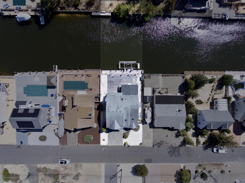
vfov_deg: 65.9
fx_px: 142
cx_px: 122
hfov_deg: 81.8
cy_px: 92
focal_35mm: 20
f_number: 2.8
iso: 100
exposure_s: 1/1522
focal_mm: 3.61
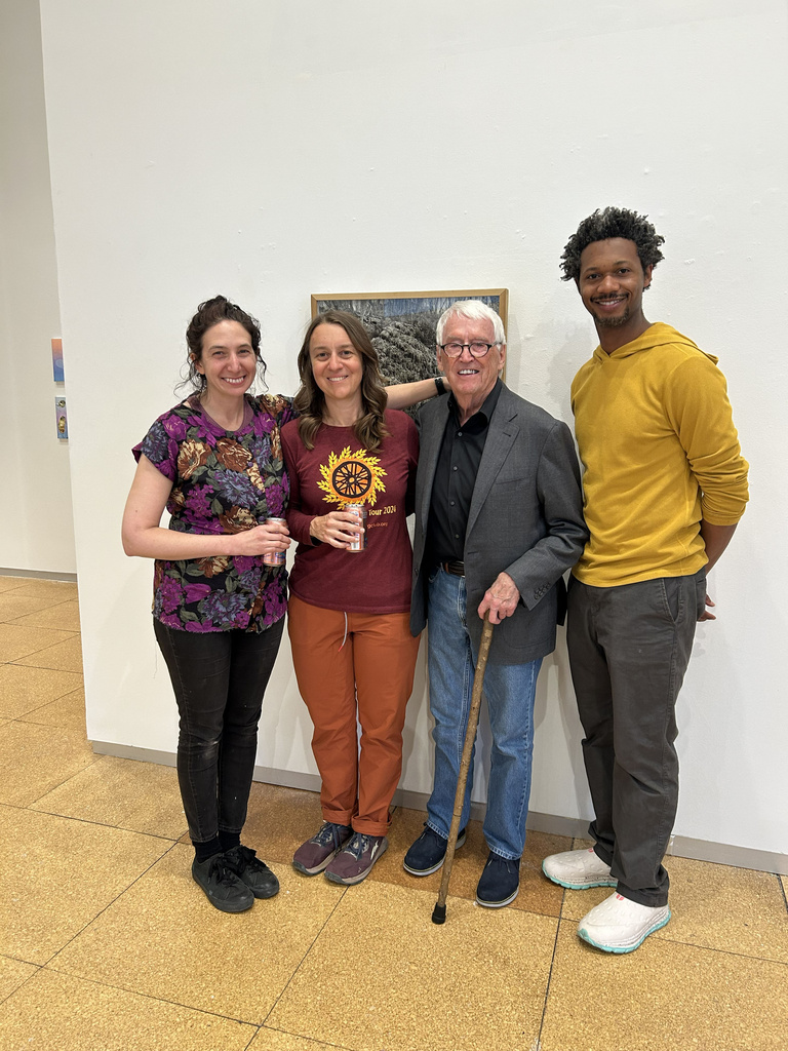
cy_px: 526
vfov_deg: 67.3
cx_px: 394
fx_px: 789
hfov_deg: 53.1
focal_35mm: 26
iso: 125
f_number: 1.5
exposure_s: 1/120
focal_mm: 5.7
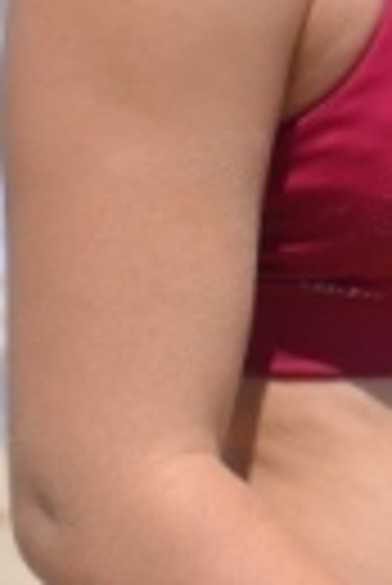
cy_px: -612
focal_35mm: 1371
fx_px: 22332
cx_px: 658
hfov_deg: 1.0
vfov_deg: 1.5
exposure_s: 1/1000
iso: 160
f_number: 5.6
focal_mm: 110
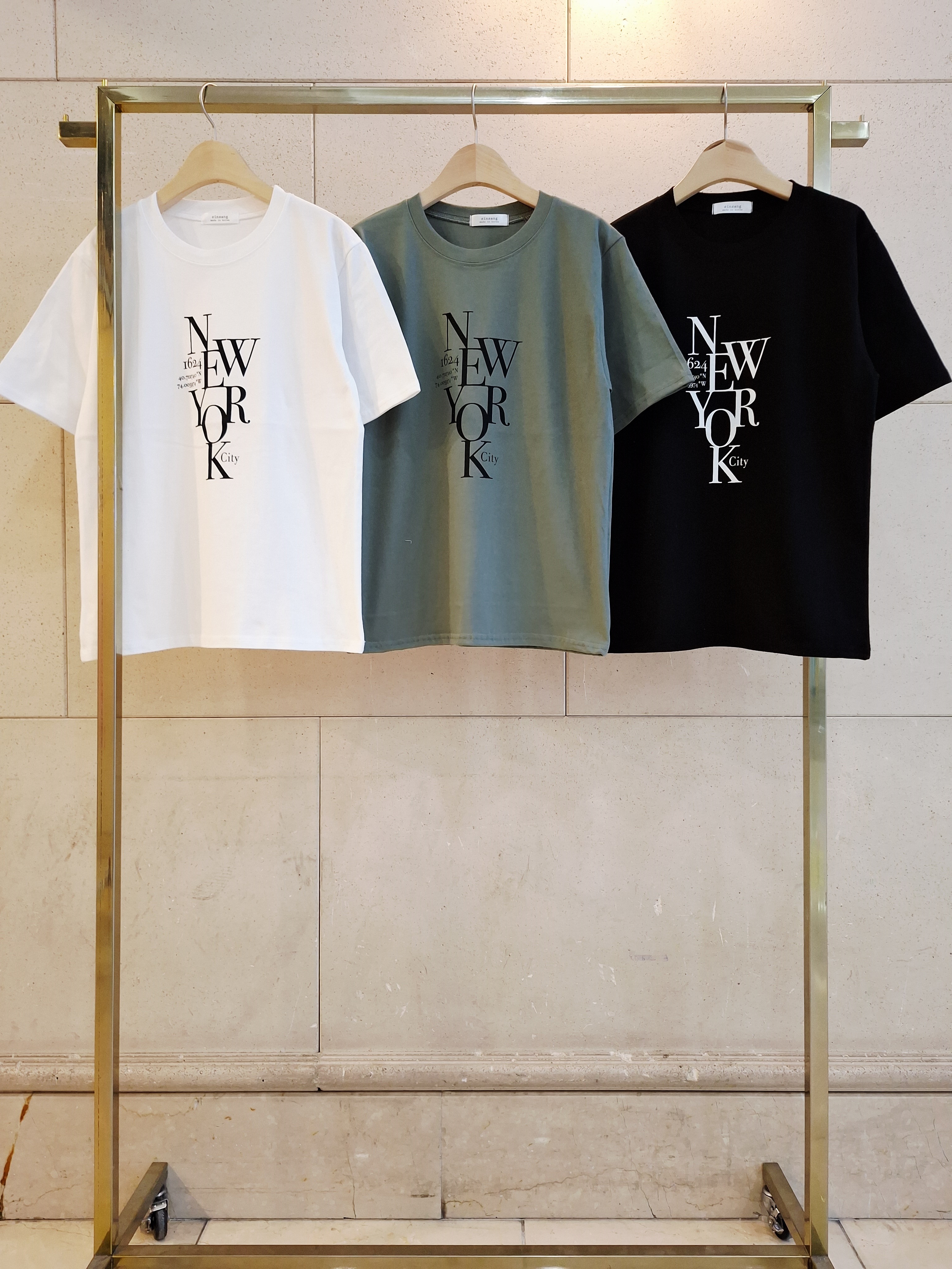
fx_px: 917
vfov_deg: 69.4
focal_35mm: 25
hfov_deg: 54.9
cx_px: 476
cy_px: 634
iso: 250
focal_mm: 5.23
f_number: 1.8
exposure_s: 1/120
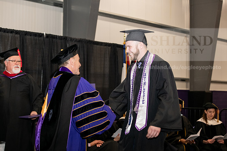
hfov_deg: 28.8
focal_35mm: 70
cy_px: 76
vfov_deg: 19.5
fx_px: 441
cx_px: 114
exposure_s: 1/200
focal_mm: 70
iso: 2500
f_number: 5.6
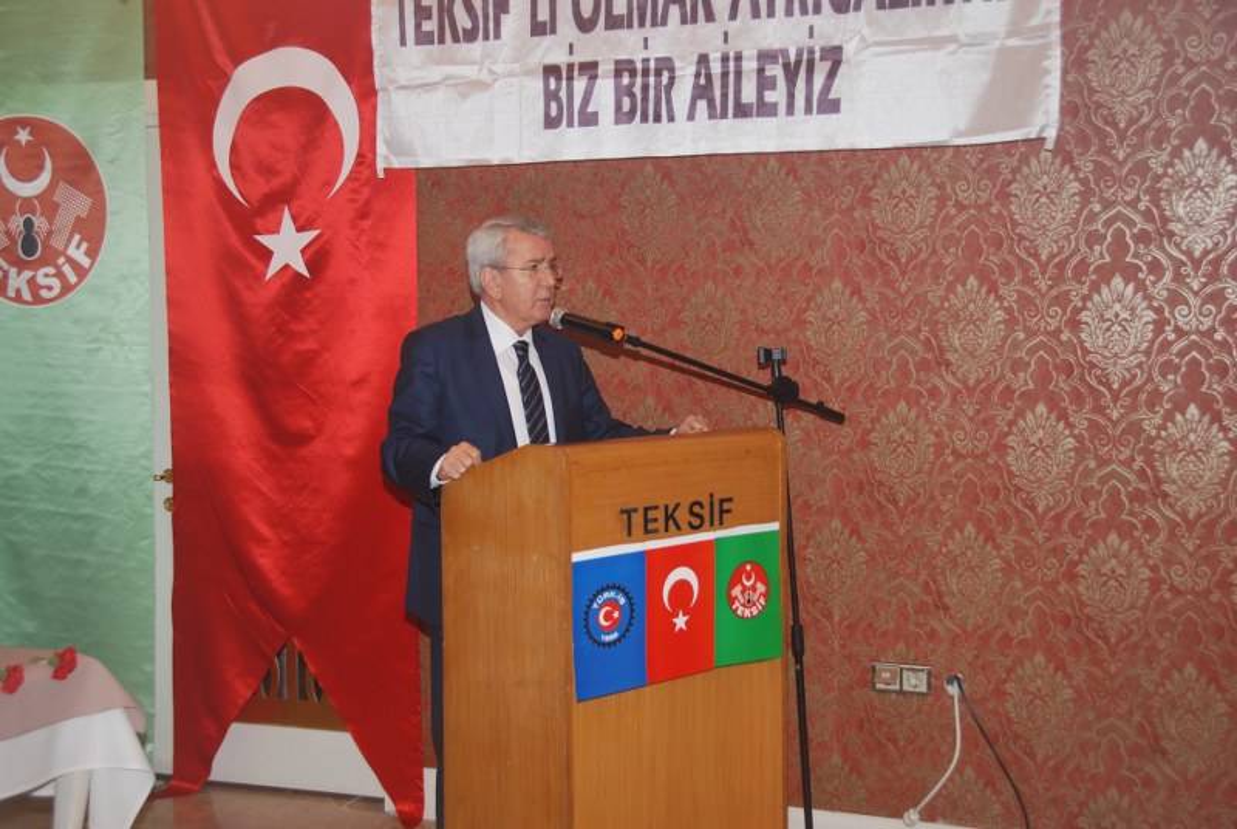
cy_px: 414
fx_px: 1652
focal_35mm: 48
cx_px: 618
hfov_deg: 41.1
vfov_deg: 28.2
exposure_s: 1/60
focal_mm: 32
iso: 200
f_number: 4.2
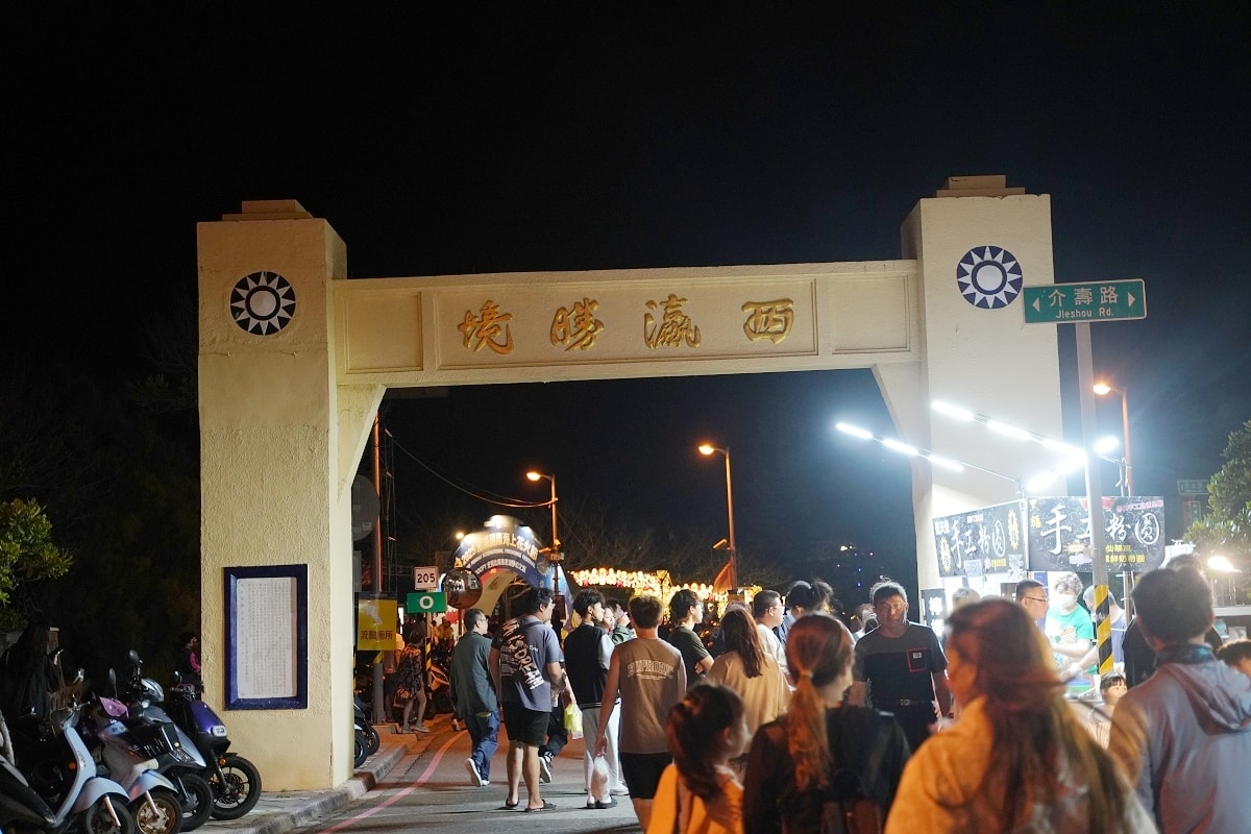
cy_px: 417
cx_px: 626
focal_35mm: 50
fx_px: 1737
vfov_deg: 27.0
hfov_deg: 39.6
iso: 3200
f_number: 2.8
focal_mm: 50
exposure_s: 1/160
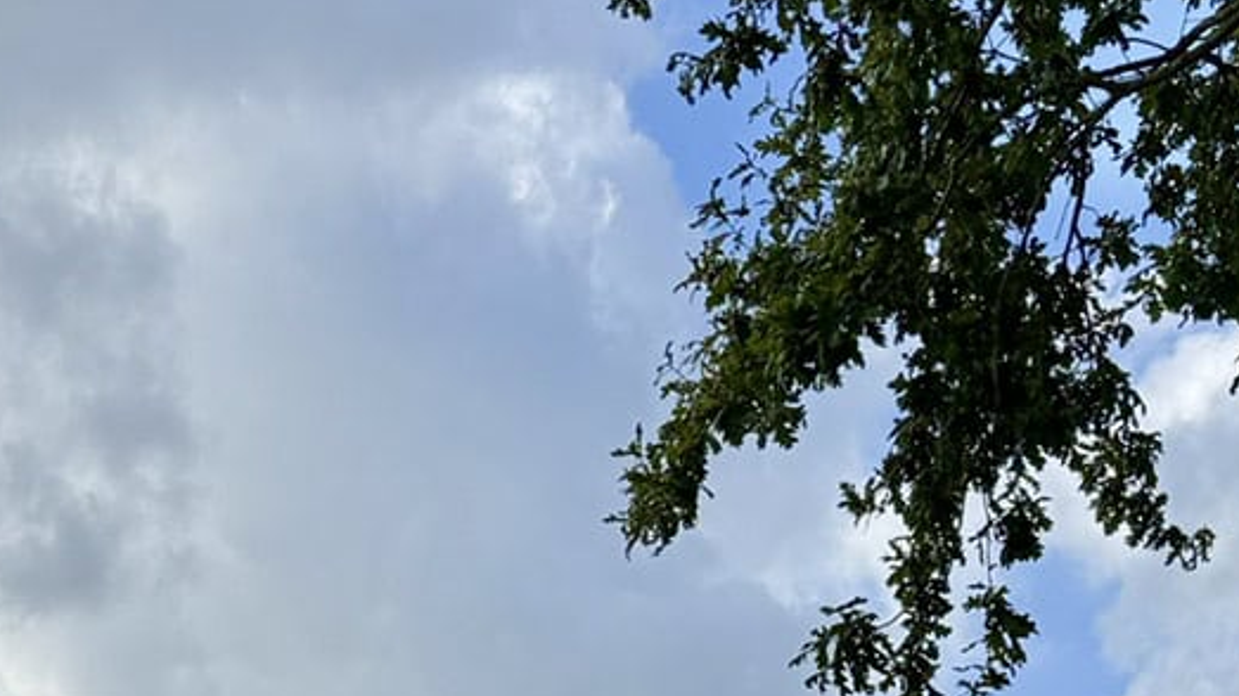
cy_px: 1051
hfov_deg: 30.1
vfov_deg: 17.0
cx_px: -54
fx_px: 2102
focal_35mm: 64
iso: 125
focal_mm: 6.8
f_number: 1.8
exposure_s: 1/4975
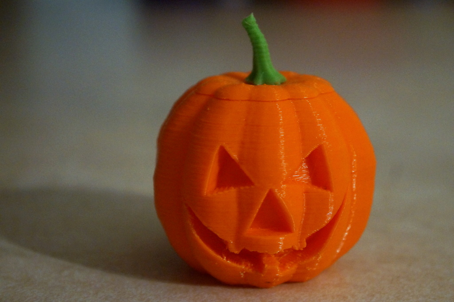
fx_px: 851
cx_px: 227
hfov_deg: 29.9
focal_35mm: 68
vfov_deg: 20.1
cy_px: 151
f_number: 5
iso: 3200
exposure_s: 1/80
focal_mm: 45
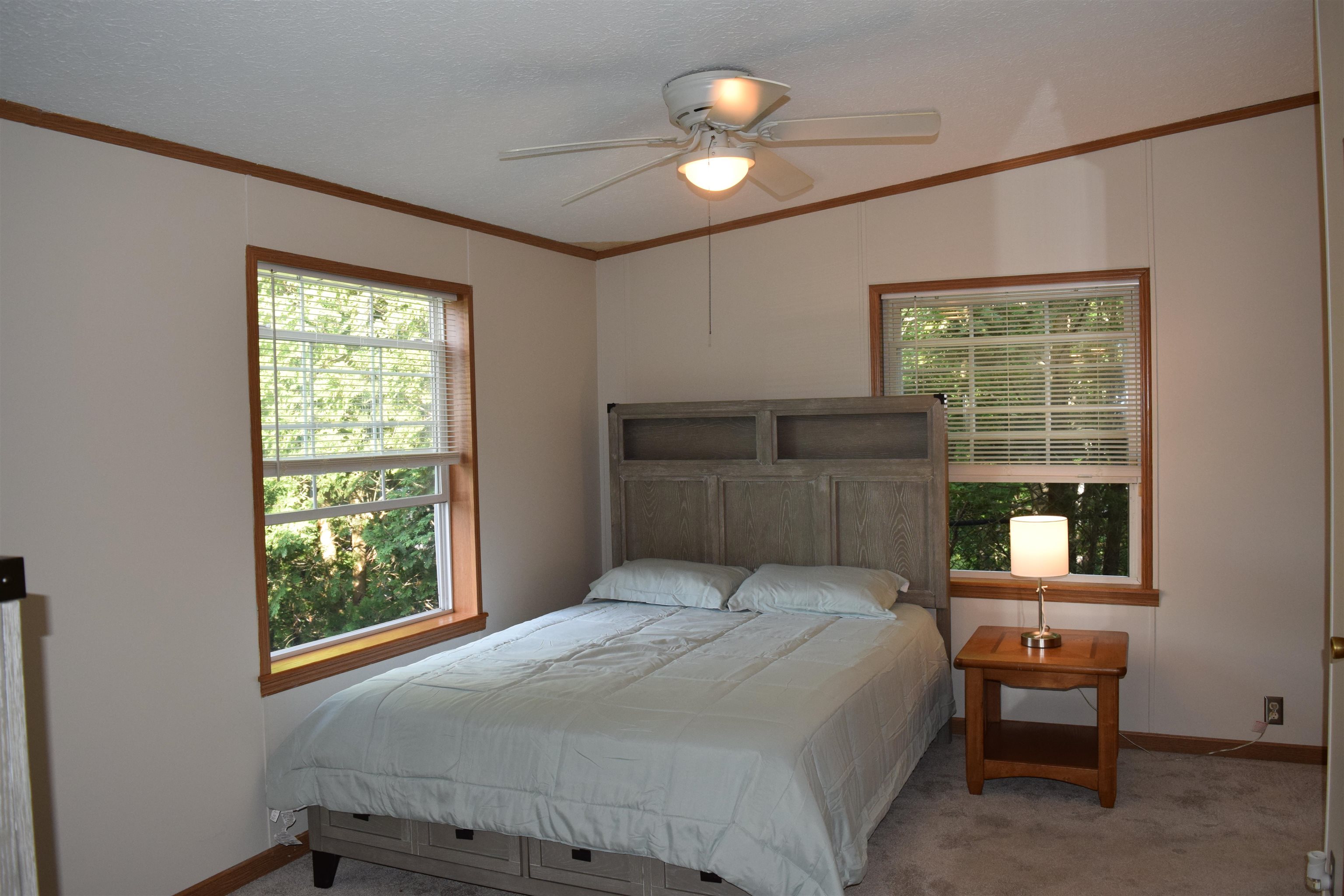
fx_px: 1008
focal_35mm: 27
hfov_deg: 67.4
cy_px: 448
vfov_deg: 47.9
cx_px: 672
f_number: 5.6
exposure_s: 1/125
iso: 800
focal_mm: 18
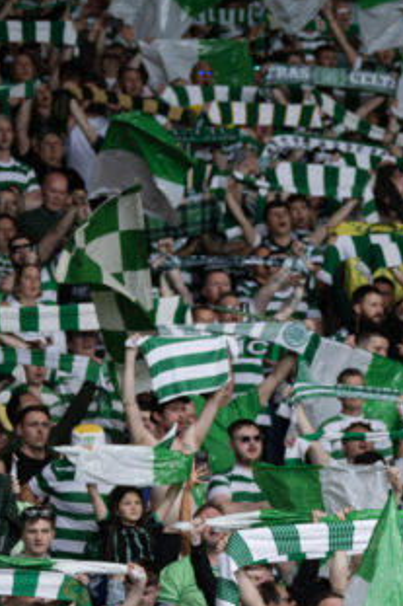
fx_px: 7194
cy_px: 625
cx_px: 898
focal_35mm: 428
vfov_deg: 4.8
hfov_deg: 3.2
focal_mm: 130
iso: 400
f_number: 2.8
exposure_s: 1/2000
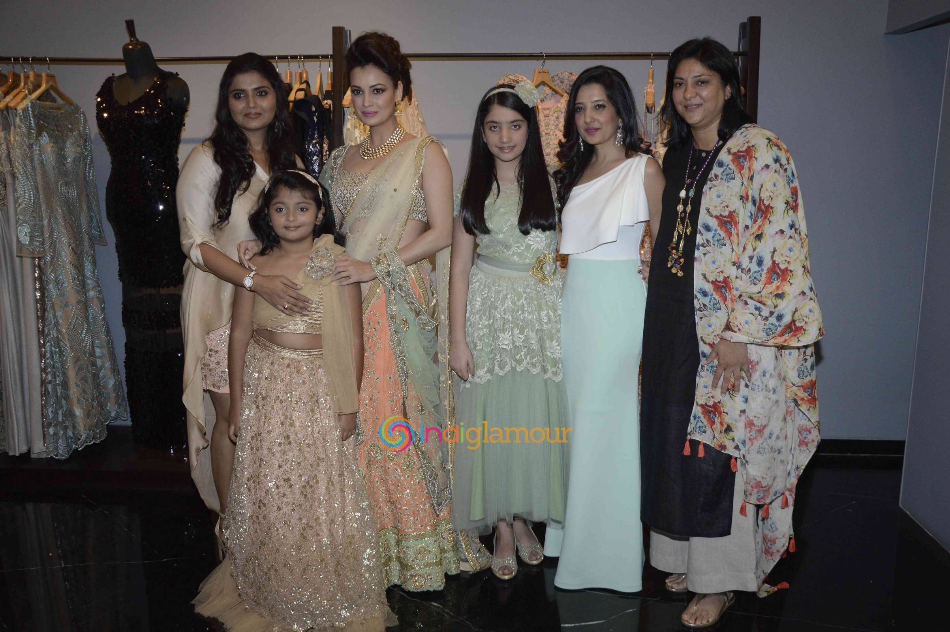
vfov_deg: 39.9
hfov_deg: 57.3
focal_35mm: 33
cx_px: 475
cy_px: 316
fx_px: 870
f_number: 5.6
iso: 800
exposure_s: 1/160
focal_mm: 22
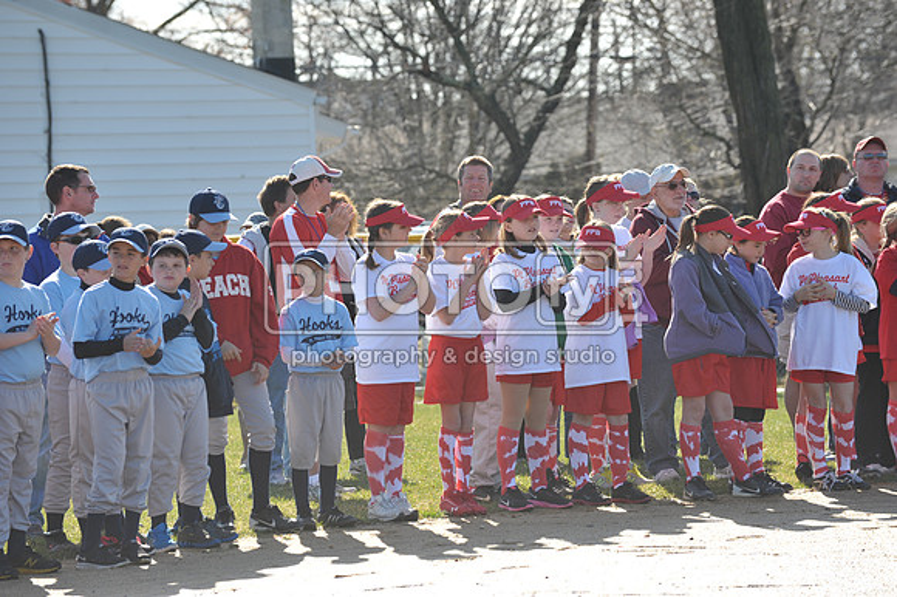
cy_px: 298
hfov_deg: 10.3
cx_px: 448
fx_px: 4980
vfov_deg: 6.9
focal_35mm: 200
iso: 400
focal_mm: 200
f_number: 7.1
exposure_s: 1/640
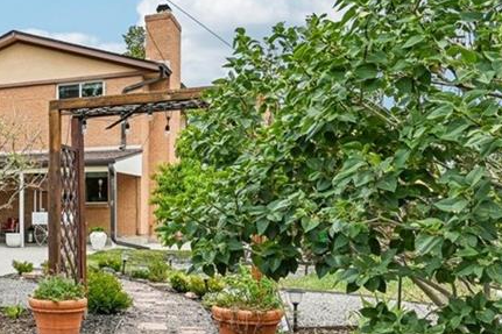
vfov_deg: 25.9
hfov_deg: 31.3
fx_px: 725
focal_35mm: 52
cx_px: -116
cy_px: 214
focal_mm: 14
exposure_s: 1/60
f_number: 10
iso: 64
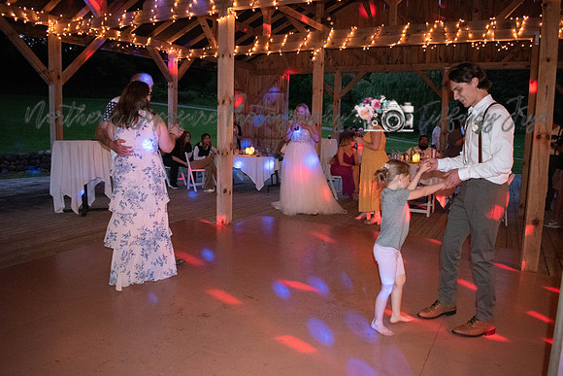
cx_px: 282
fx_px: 422
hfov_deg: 67.4
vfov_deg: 48.0
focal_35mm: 27
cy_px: 188
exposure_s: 1/60
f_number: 3.5
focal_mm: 18
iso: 6400
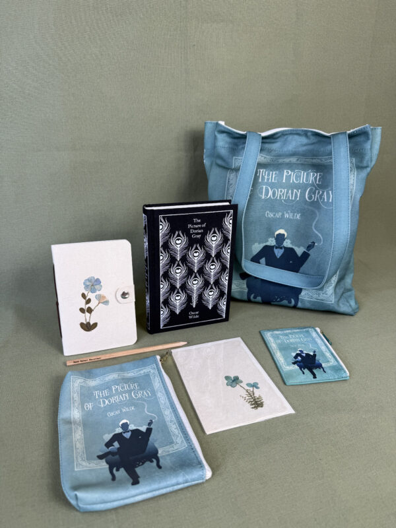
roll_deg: -1.6
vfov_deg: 71.6
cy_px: 264
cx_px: 198
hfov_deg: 56.8
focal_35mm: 24
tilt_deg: -23.6
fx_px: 366
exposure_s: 1/100
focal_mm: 6.76
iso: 64
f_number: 1.78
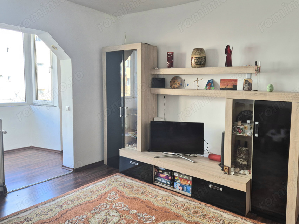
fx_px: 233
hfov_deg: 65.0
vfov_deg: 51.3
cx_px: 173
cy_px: 101
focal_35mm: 27
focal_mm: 5.4
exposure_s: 1/182
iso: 80
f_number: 1.8
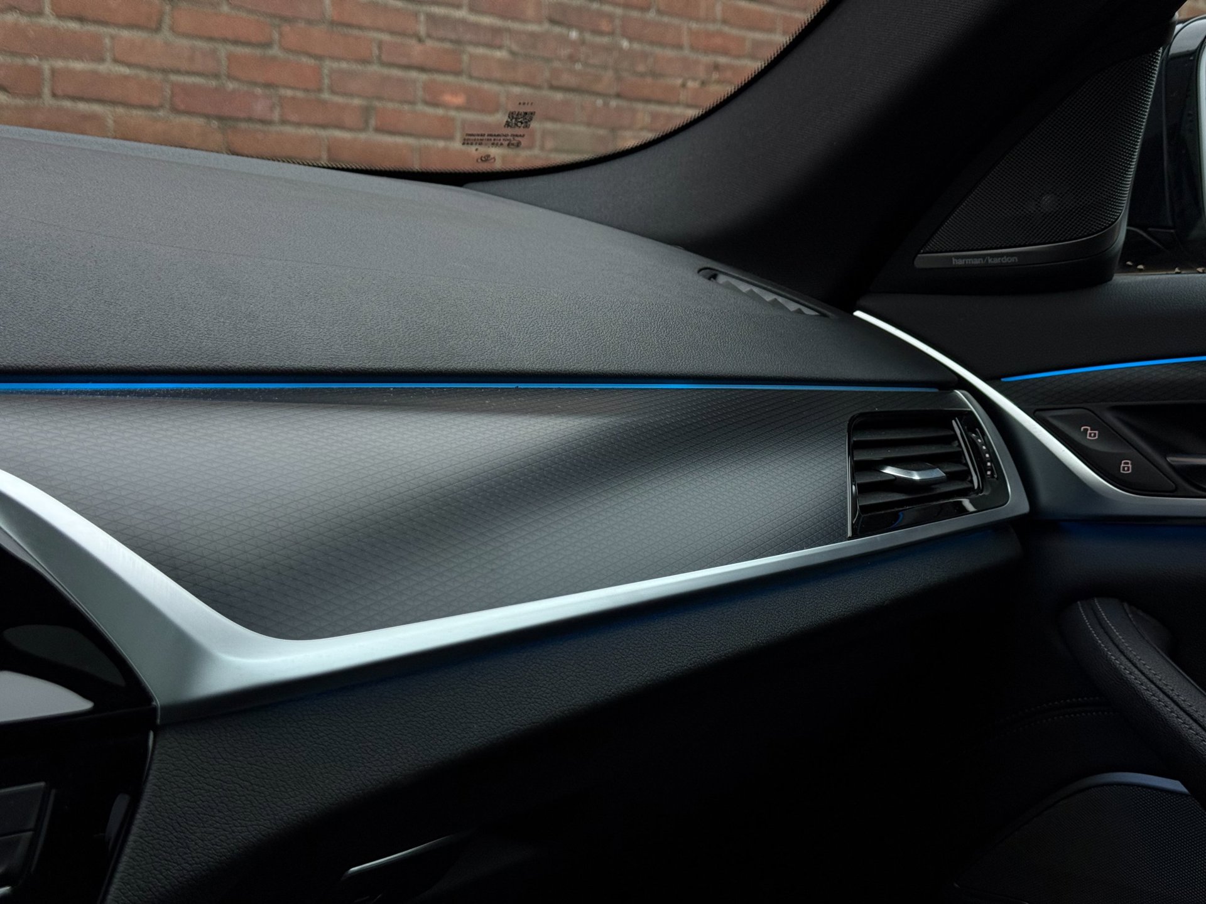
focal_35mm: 48
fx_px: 1672
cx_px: 603
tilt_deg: -7.2
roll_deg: -2.6
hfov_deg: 39.7
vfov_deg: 30.3
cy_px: 452
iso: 100
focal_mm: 6.76
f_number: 1.78
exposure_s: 1/59
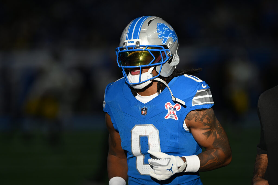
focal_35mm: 400
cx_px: 139
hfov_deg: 5.2
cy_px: 92
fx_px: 3089
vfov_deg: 3.4
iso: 500
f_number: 4.5
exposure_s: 1/1600
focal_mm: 400
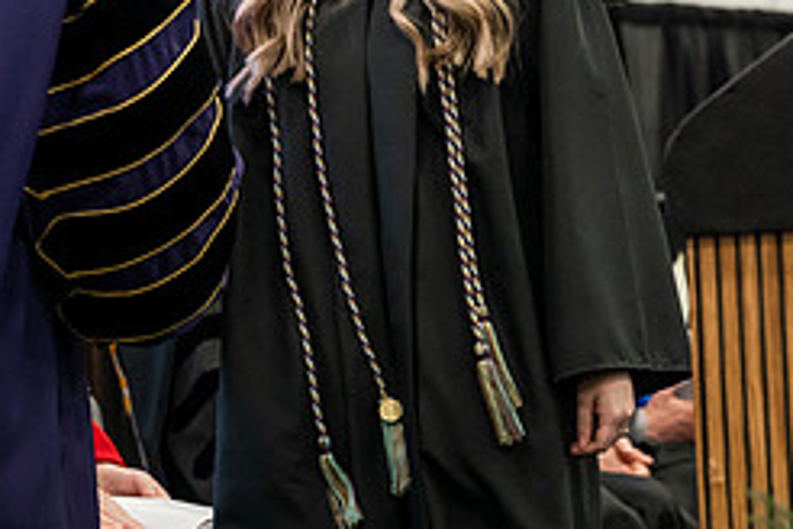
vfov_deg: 6.7
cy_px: -34
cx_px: 74
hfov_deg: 10.1
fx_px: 4471
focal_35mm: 203
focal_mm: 86
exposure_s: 1/200
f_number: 4.5
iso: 4000
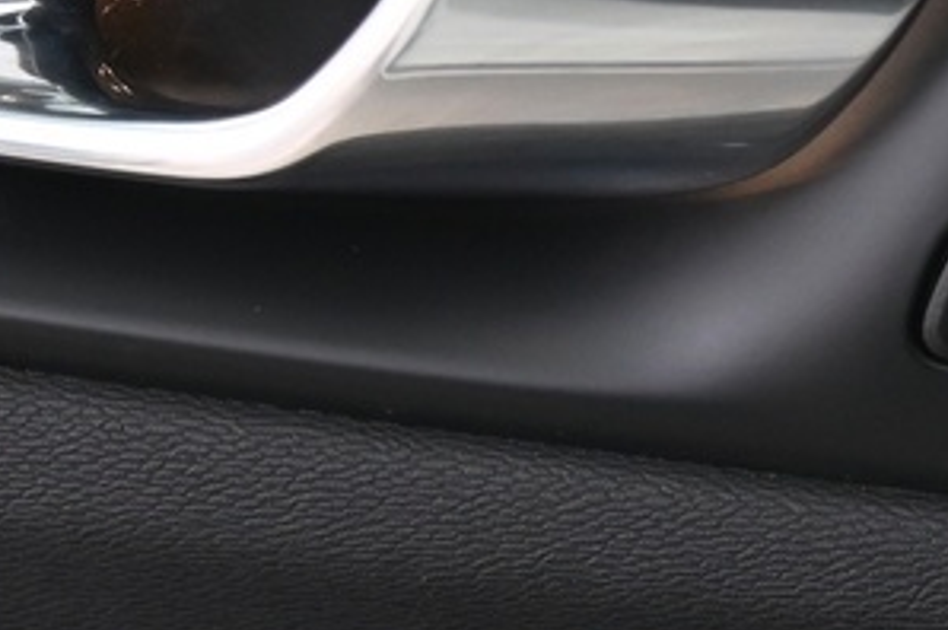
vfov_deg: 7.1
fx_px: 5024
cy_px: 716
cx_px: 1066
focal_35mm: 191
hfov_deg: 10.6
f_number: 4
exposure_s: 1/25
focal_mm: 35
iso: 2000
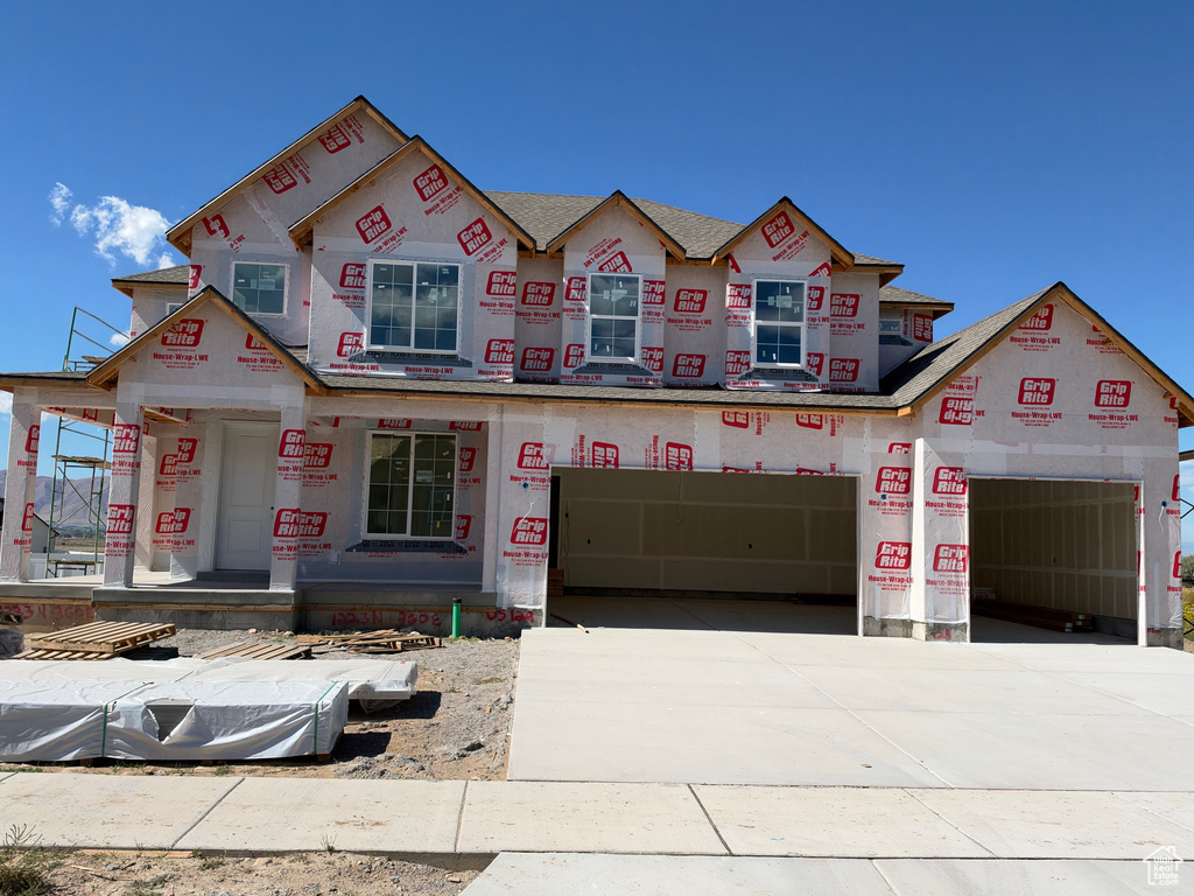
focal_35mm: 29
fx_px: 1000
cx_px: 597
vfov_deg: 48.2
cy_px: 448
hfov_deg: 61.7
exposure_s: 1/6024
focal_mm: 6.93
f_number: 1.8
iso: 64
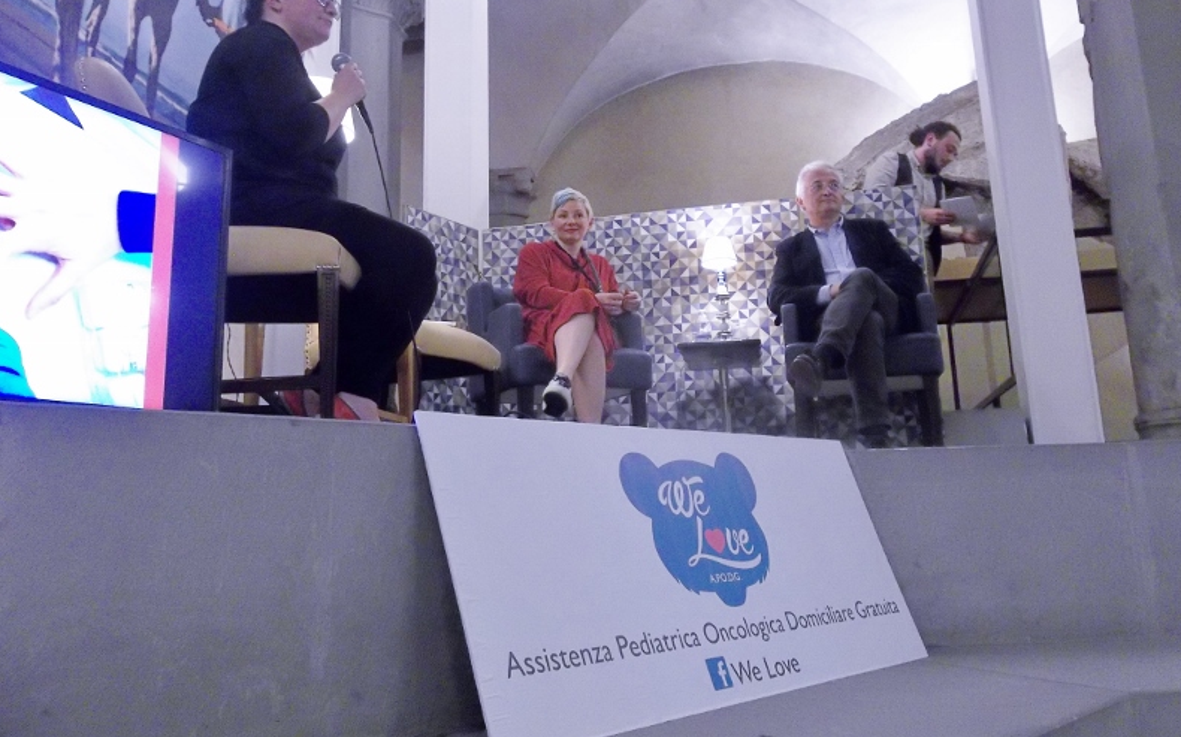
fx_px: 933
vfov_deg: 42.9
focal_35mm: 29
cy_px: 303
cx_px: 595
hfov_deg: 64.7
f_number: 3.5
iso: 267
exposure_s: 1/8
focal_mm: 4.9
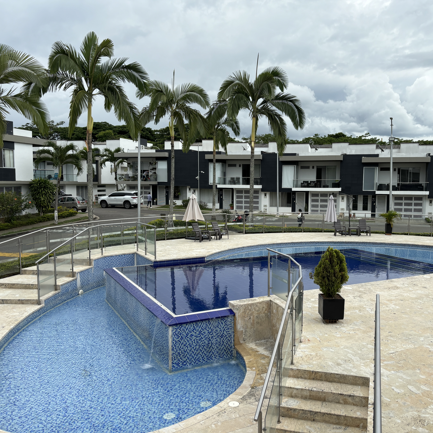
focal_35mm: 31
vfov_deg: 52.5
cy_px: 218
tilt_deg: -4.9
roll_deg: -1.1
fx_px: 439
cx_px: 253
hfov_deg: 52.3
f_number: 1.6
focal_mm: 5.96
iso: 50
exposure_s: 1/3021
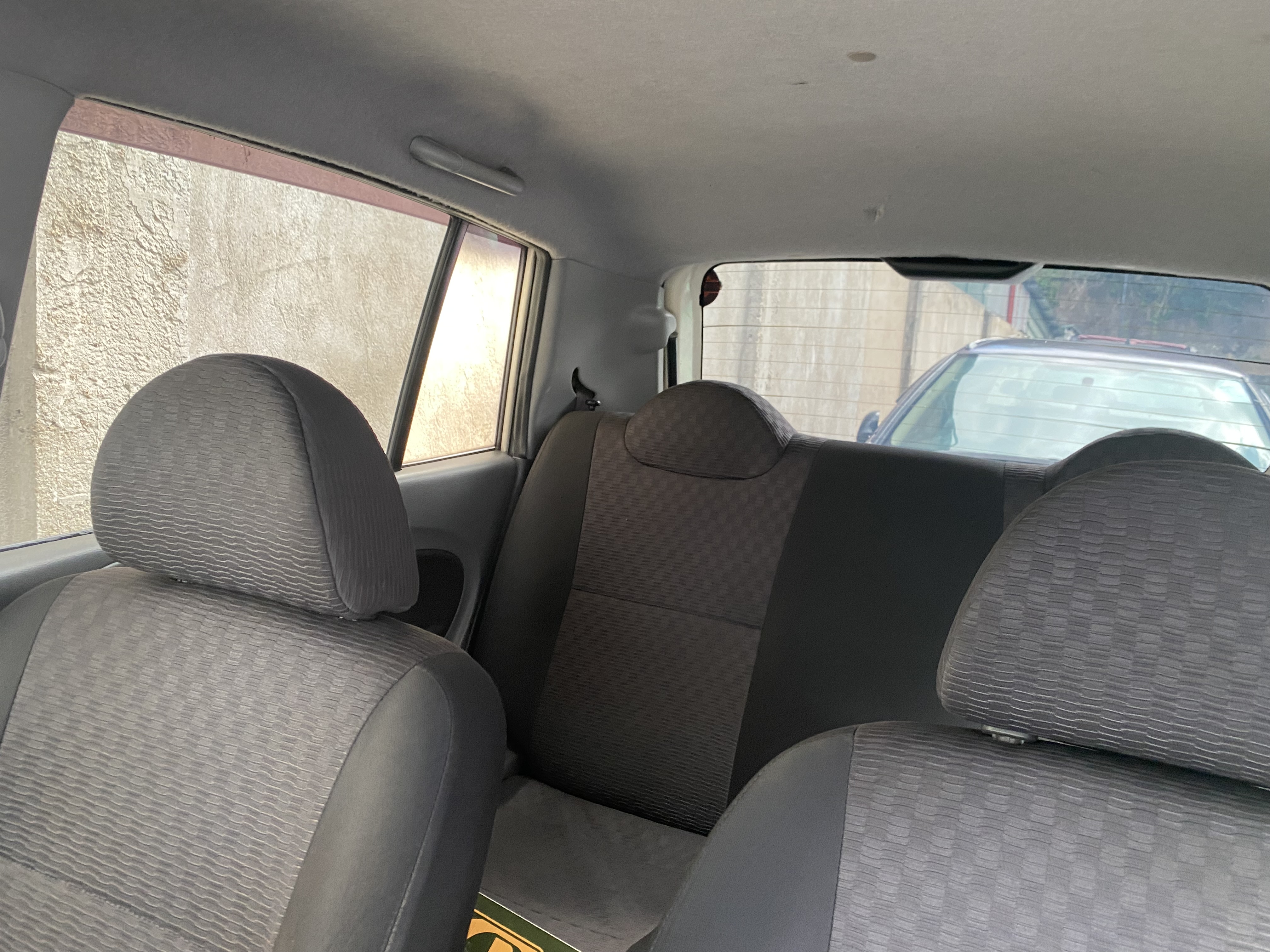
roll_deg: -5.1
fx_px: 954
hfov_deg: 67.3
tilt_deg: -6.3
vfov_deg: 53.1
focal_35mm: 26
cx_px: 635
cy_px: 476
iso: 160
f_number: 1.8
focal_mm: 4.25
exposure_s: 1/60
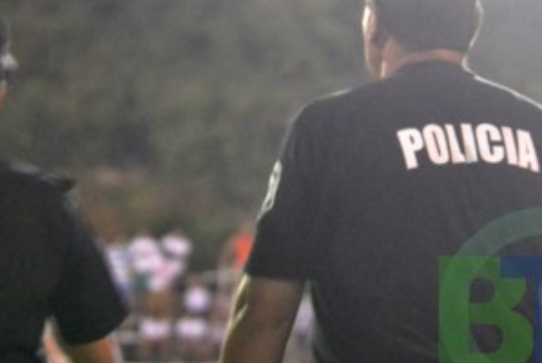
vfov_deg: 5.0
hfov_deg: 7.5
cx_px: 248
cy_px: 166
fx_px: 4159
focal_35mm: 276
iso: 3200
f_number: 4
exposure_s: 1/20
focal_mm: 86
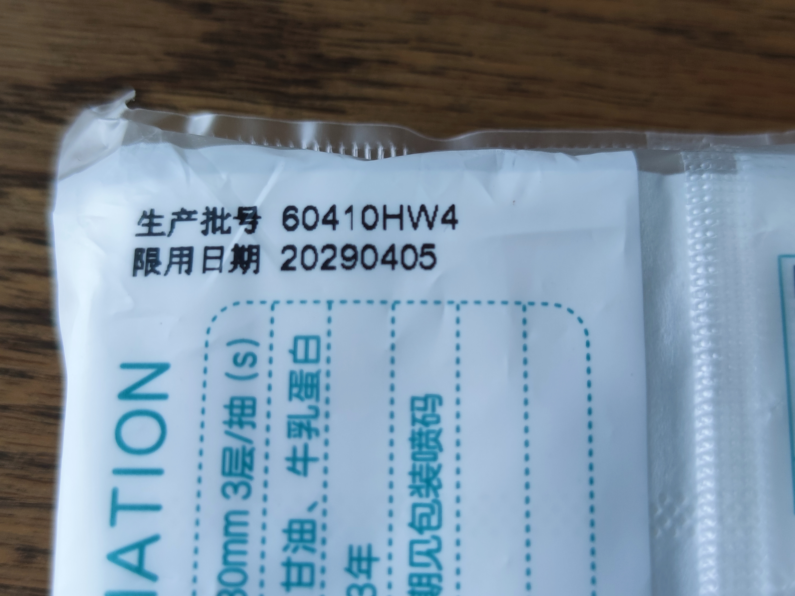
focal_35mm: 48
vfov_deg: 30.3
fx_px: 1102
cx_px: 398
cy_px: 298
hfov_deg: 39.7
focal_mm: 6.72
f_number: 1.69
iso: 83
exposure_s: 1/100
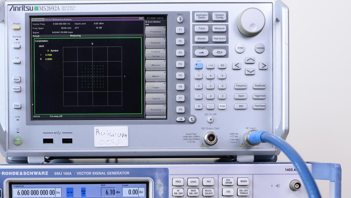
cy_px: 169
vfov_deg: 21.1
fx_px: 521
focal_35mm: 56
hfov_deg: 37.1
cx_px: 148
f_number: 7.1
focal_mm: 35
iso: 640
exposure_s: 1/40
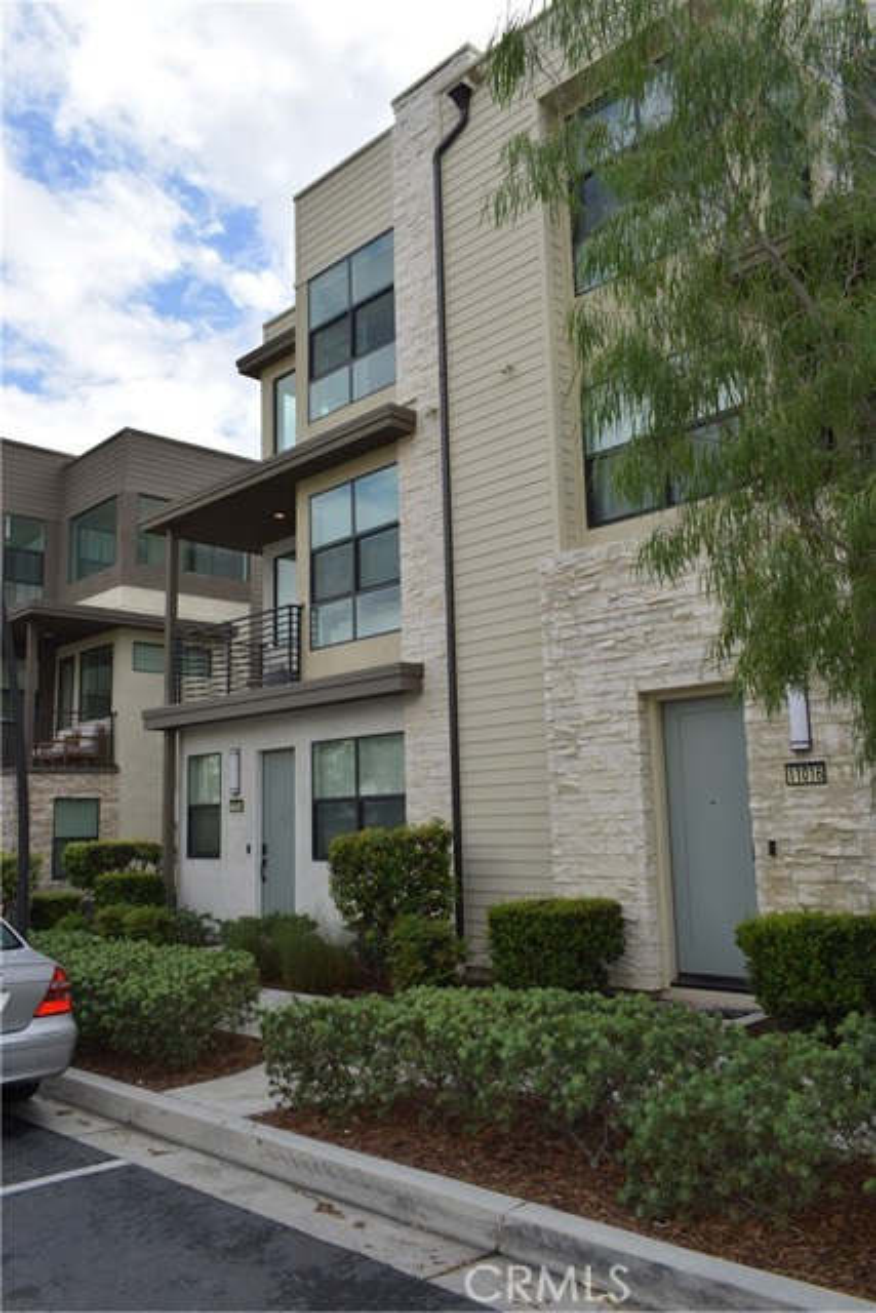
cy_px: 656
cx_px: 438
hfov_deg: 48.0
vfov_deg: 67.4
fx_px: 985
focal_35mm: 27
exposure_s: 1/200
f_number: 9
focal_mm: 18
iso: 100
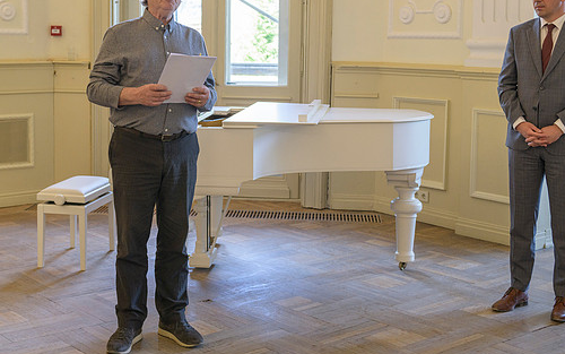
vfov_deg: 23.9
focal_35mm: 54
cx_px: 225
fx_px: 832
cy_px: 121
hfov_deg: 37.4
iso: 640
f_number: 4
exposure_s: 1/80
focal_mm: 38
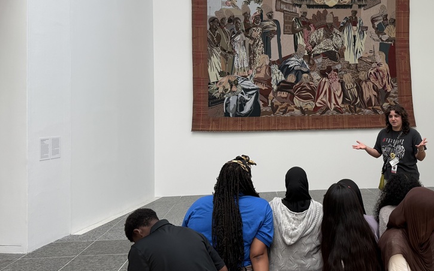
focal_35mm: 36
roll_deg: +1.5
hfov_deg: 52.8
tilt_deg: +1.8
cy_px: 97
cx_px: 297
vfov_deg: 35.1
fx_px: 426
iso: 100
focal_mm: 6.76
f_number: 1.78
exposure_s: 1/120
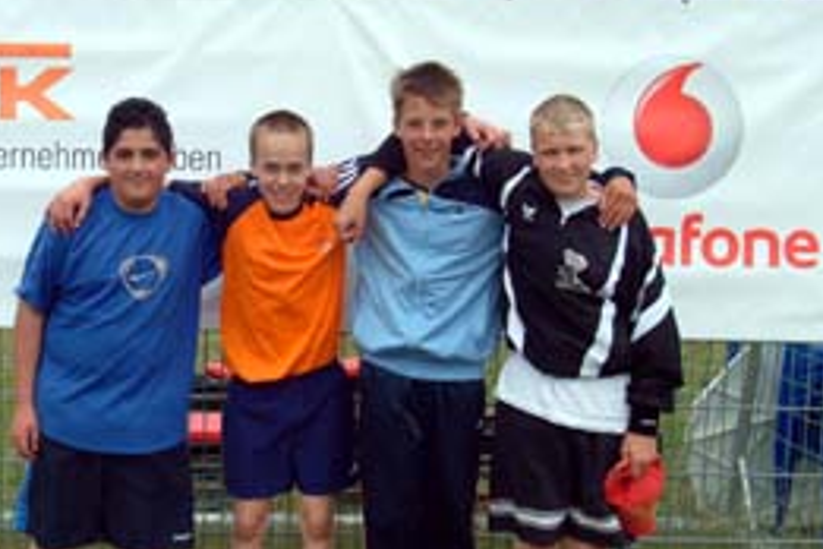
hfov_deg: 32.1
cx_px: 281
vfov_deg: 21.9
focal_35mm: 62
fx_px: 1417
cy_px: 347
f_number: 8
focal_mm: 24
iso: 400
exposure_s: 1/250
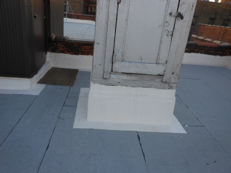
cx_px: 116
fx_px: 187
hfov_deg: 63.4
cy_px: 86
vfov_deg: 49.8
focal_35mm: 28
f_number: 3.7
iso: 80
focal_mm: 5
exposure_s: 1/160
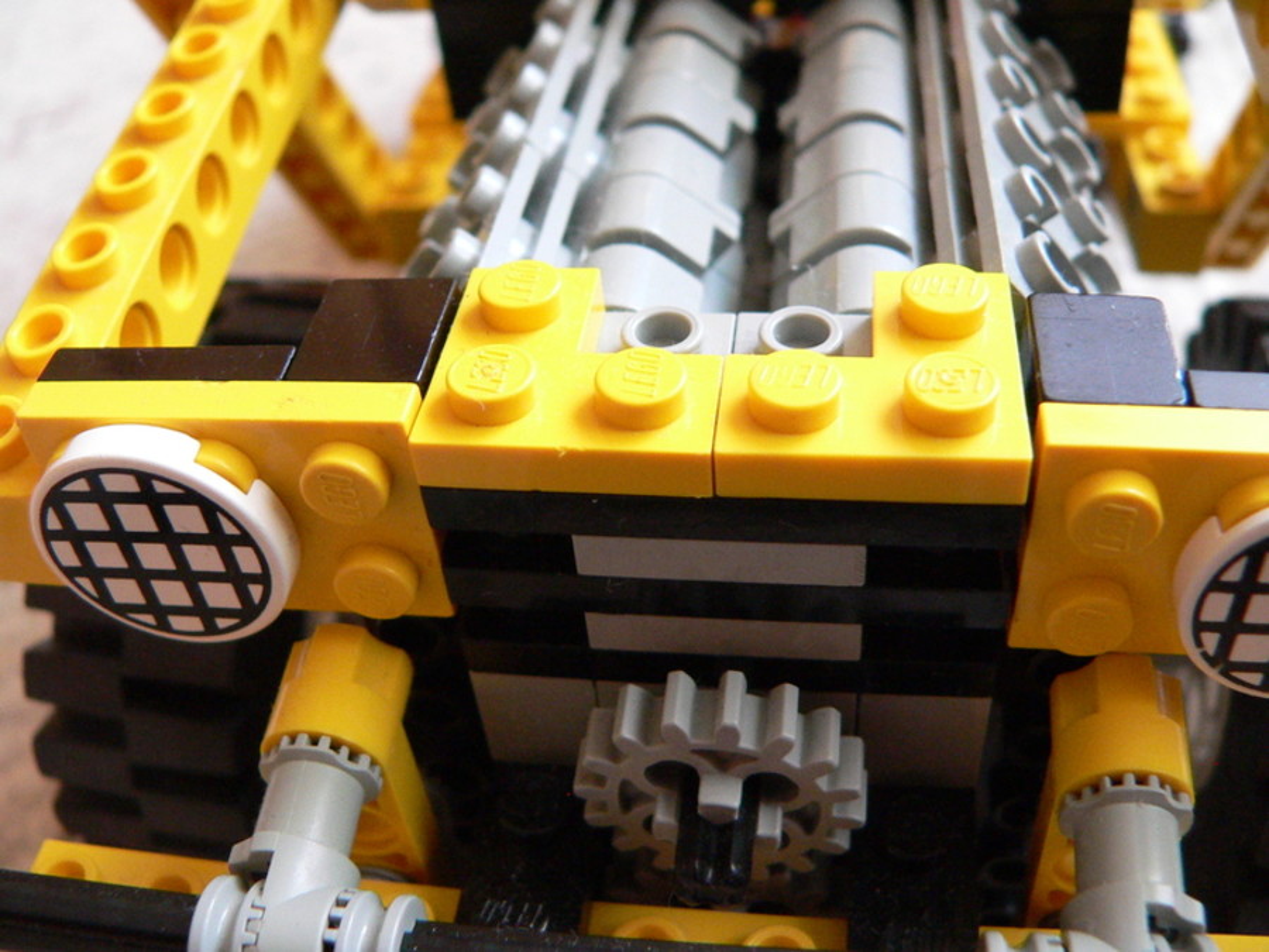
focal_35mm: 36
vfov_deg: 39.7
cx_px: 634
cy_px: 476
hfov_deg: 51.4
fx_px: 1320
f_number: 3.3
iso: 400
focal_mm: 6
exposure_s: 1/100
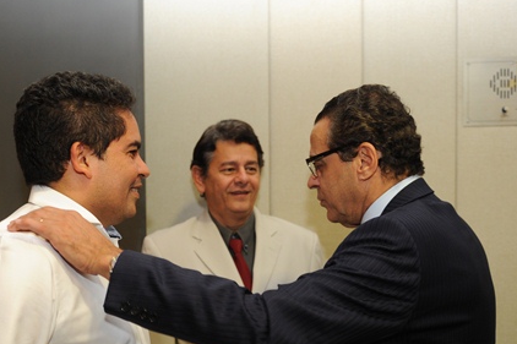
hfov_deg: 44.3
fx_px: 632
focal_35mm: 44
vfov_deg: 30.1
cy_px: 244
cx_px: 212
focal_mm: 29
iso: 800
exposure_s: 1/80
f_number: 2.8
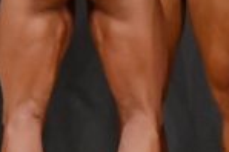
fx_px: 8940
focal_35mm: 1407
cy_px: 3
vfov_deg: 1.0
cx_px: 224
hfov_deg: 1.5
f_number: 5.6
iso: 9000
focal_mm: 180
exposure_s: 1/400
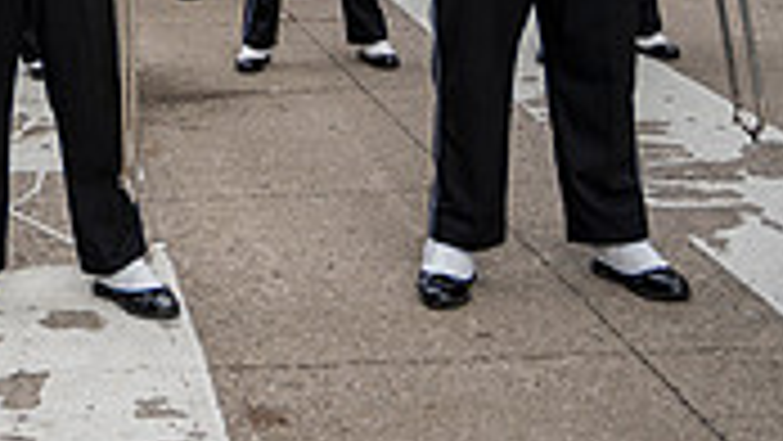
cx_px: -130
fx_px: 2243
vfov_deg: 10.6
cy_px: -331
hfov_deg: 18.8
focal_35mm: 108
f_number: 4
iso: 160
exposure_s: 1/1000
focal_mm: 31
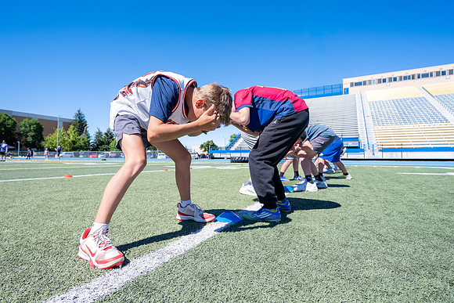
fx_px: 240
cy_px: 153
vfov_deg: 64.5
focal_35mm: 19
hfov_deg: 86.7
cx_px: 212
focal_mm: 16
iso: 100
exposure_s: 1/640
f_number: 4
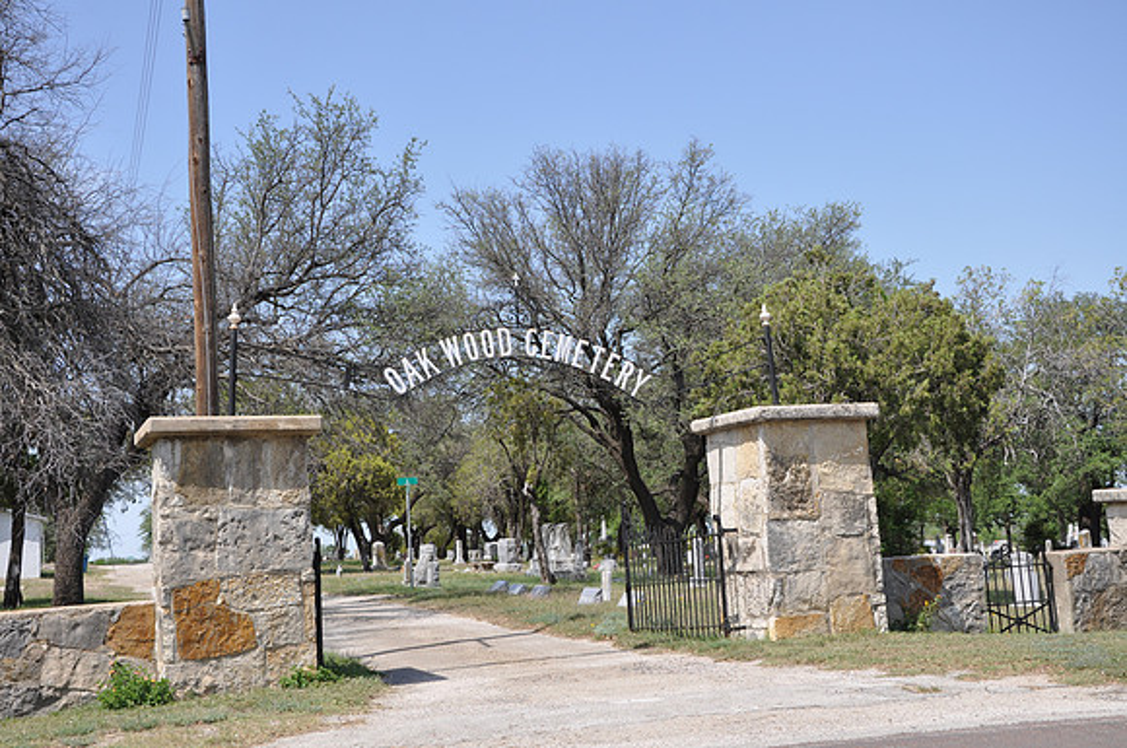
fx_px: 1407
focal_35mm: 45
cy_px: 374
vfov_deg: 29.8
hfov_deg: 43.7
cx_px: 564
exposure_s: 1/250
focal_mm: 30
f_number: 8
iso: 200
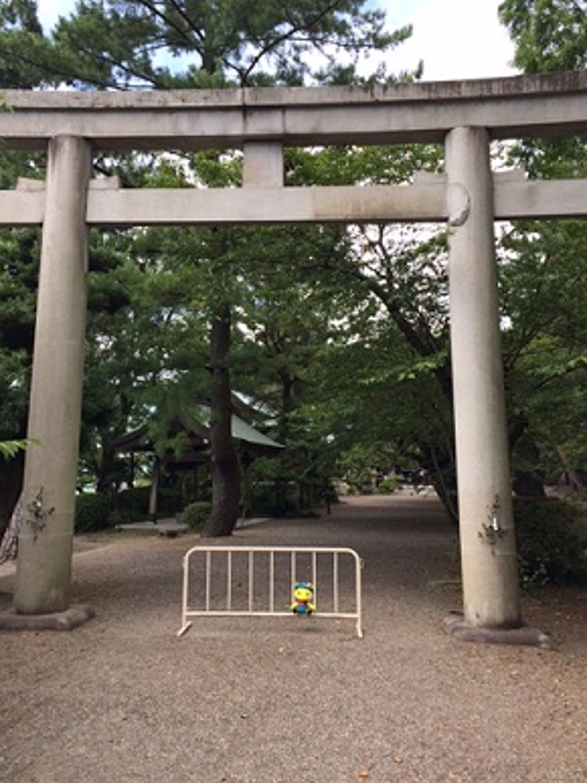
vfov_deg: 60.0
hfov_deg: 46.8
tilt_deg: +8.3
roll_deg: +0.1
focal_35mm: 30
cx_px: 285
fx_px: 679
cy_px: 382
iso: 32
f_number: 2.2
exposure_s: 1/500
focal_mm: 4.15
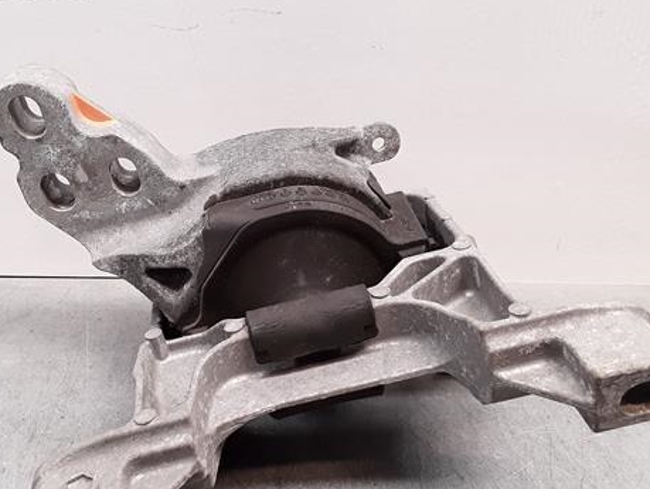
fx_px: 733
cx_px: 285
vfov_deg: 36.8
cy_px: 288
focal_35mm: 39
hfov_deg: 47.7
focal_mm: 2.91
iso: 64
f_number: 1.9
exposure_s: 1/50
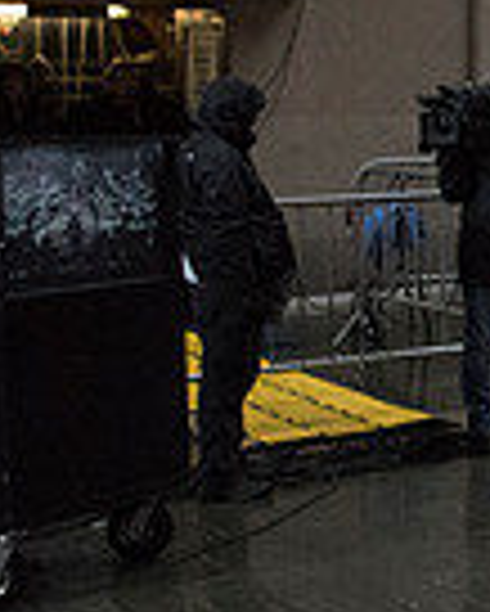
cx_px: 1043
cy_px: 137
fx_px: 1738
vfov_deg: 19.8
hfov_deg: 13.3
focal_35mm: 96
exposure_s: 1/4000
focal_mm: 24
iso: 10000
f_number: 2.8
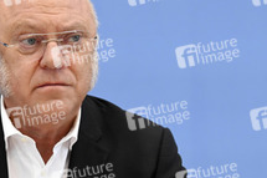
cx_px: 50
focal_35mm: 180
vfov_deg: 7.6
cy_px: 147
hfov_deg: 11.4
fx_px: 1334
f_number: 4.5
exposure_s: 1/640
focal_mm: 86
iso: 2500
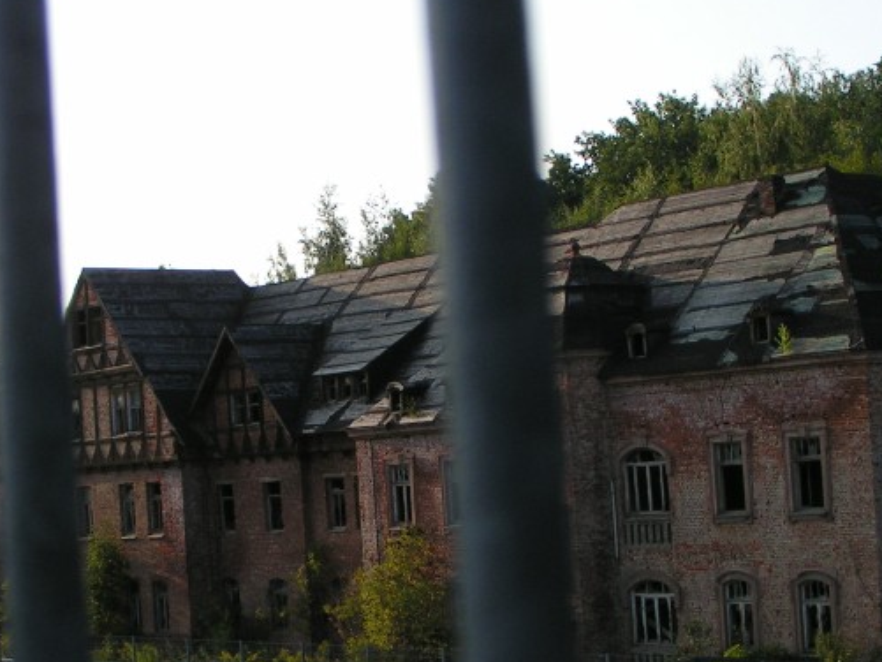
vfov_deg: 19.6
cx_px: 326
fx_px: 1911
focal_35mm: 75
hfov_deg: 25.9
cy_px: 419
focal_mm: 7.3
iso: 50
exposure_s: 1/200
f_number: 5.6
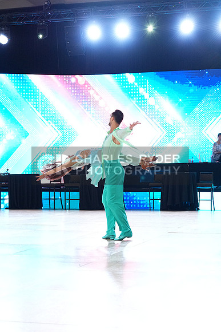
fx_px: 644
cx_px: 110
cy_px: 166
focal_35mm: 70
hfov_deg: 19.5
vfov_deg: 28.8
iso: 2500
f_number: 4
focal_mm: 70
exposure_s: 1/400
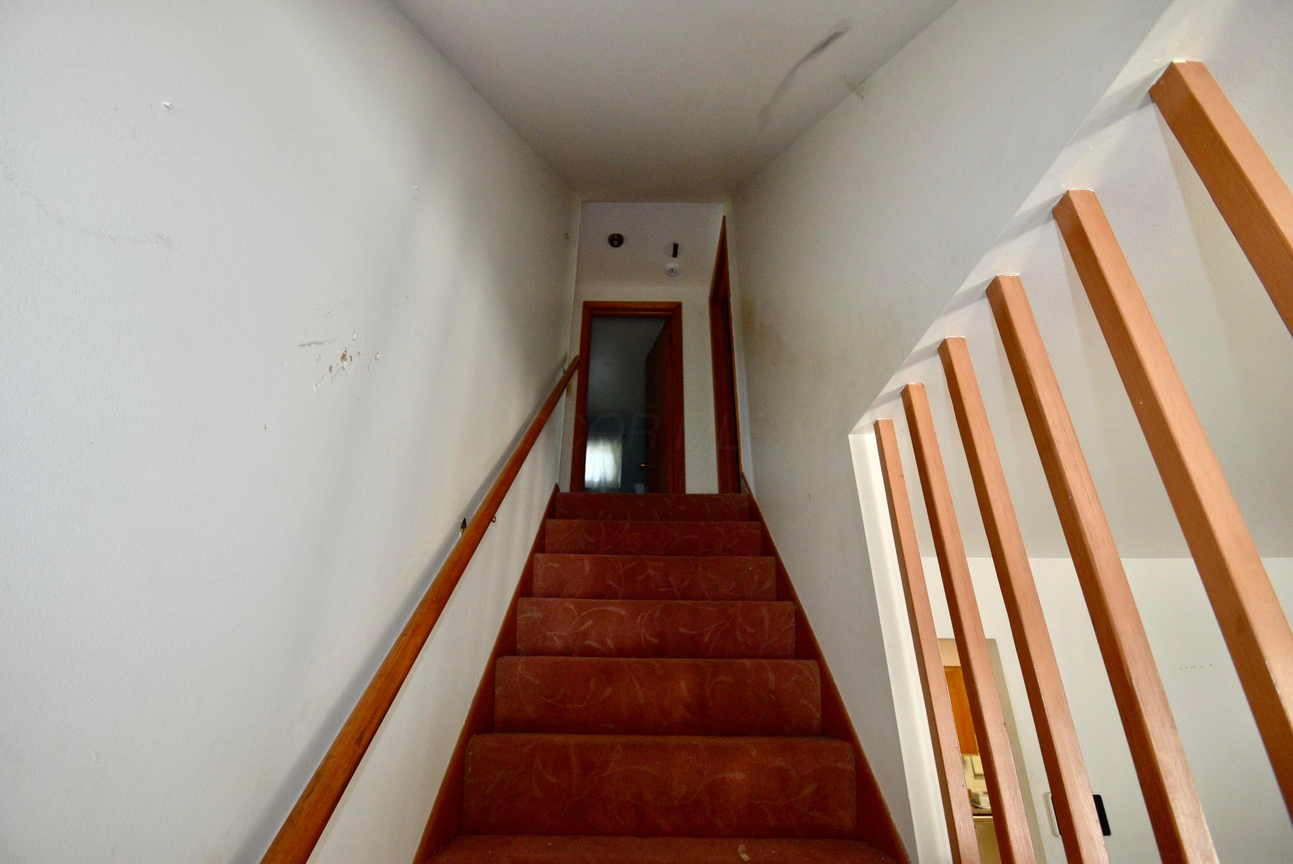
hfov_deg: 100.3
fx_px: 539
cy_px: 432
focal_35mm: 15
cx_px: 646
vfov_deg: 77.4
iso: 800
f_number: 4.5
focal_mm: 10
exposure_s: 1/80
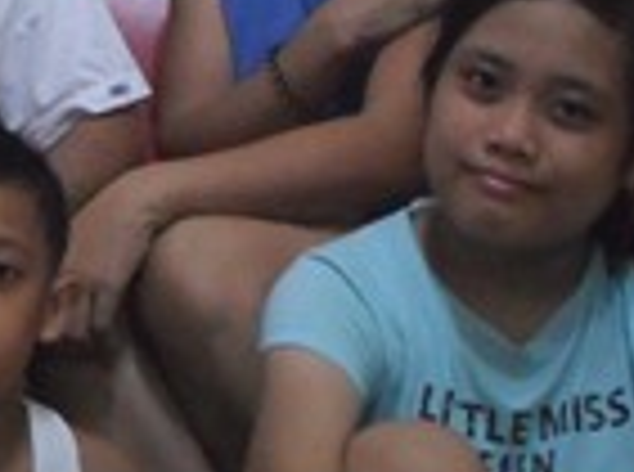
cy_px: -99
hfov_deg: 11.3
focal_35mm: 172
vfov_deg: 8.5
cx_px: -157
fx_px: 3142
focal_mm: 9.7
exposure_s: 1/10
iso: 800
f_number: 3.6
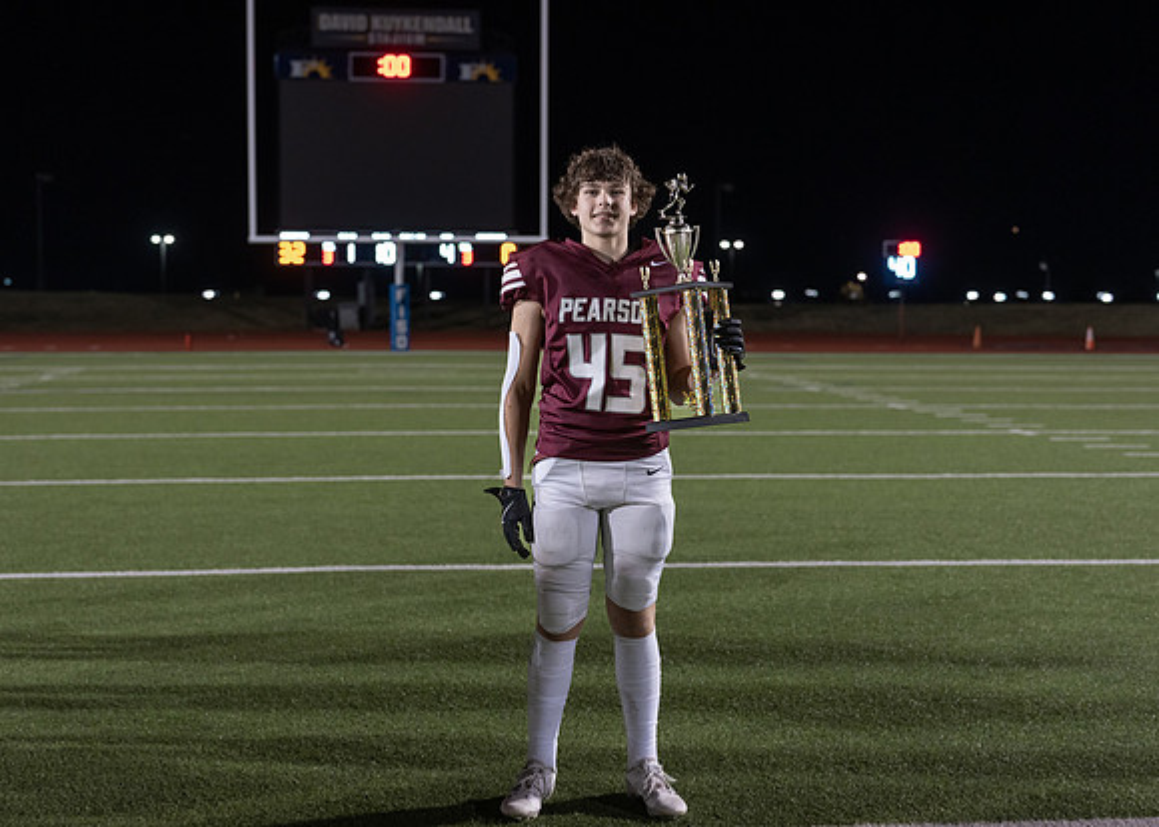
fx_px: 1825
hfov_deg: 35.2
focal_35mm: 55
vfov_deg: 25.5
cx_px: 598
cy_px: 397
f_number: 2.8
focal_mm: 50
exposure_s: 1/320
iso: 1000
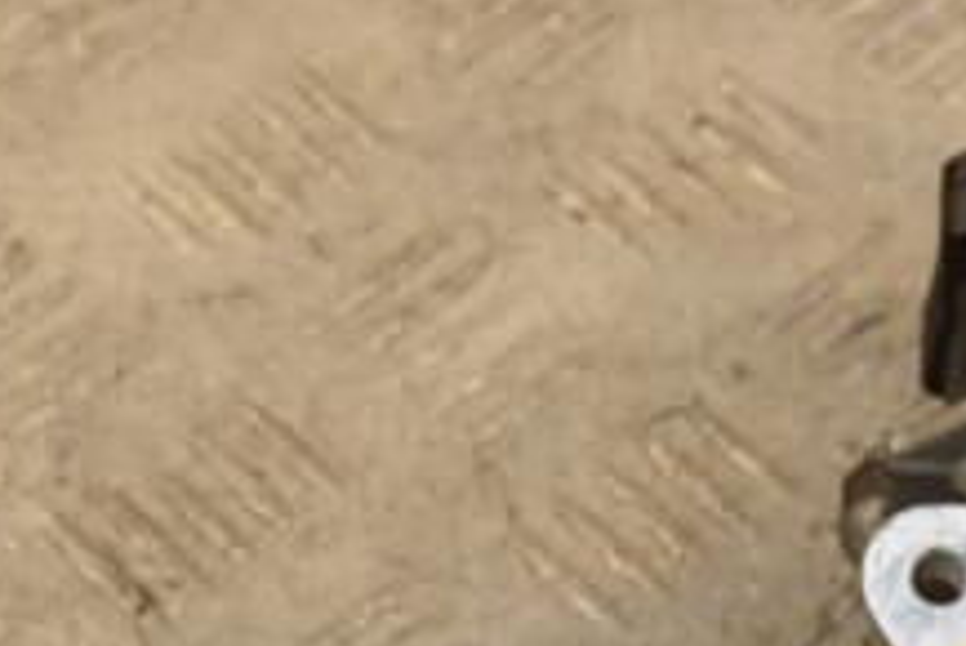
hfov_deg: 10.2
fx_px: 5343
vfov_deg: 6.9
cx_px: 988
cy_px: 512
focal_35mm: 199
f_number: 7.1
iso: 800
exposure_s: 1/200
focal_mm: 48
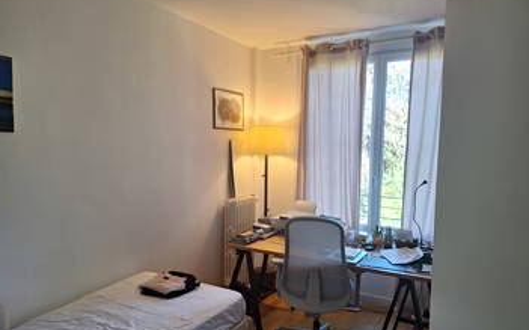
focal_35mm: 25
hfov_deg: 72.6
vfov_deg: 49.2
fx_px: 360
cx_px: 259
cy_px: 181
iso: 64
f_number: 1.8
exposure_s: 1/50
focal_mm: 5.54
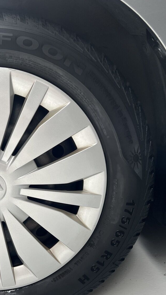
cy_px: 166
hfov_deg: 26.1
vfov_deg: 47.3
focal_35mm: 43
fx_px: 337
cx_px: -5
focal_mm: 5.7
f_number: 1.5
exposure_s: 1/329
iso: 50
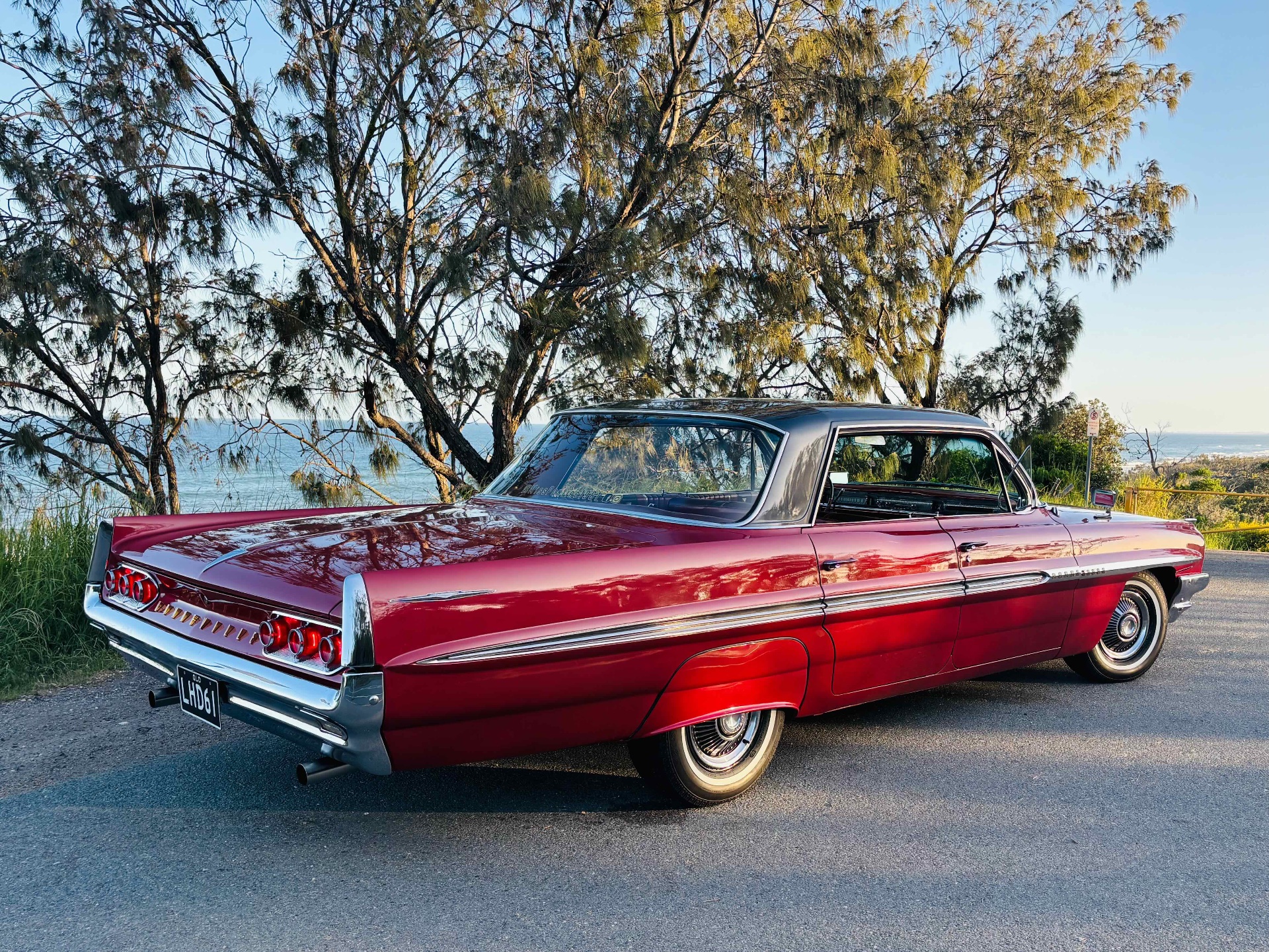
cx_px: 634
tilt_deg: -6.3
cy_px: 476
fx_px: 953
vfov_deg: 53.1
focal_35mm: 26
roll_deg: -1.7
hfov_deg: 67.3
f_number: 1.6
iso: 50
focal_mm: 5.96
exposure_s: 1/477
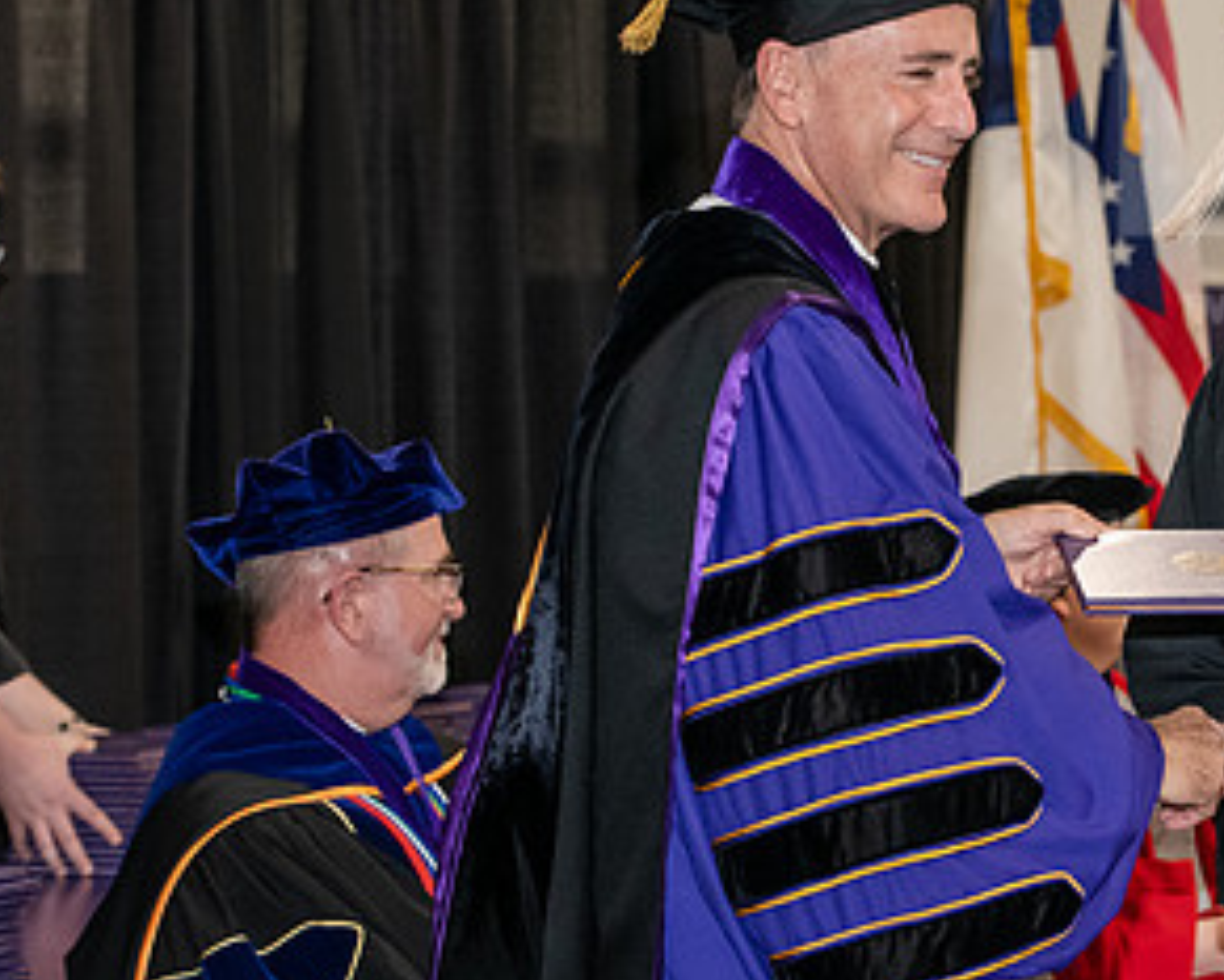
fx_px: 4747
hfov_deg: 14.6
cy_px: 393
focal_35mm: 131
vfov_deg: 11.8
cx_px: 993
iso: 2500
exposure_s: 1/200
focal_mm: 70
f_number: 5
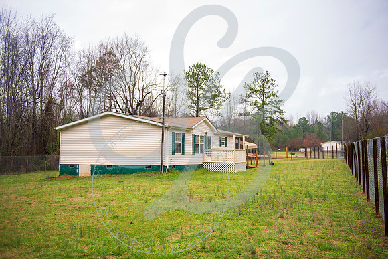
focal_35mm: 38
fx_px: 406
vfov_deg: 35.4
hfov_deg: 51.1
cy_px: 130
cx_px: 194
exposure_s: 1/400
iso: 200
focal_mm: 36
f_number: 2.8
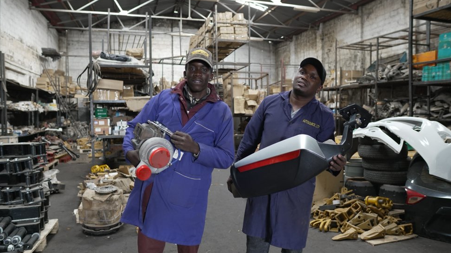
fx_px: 311
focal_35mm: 26
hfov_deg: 71.9
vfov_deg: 44.4
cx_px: 224
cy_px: 127
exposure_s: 1/50
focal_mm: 16
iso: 640
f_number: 2
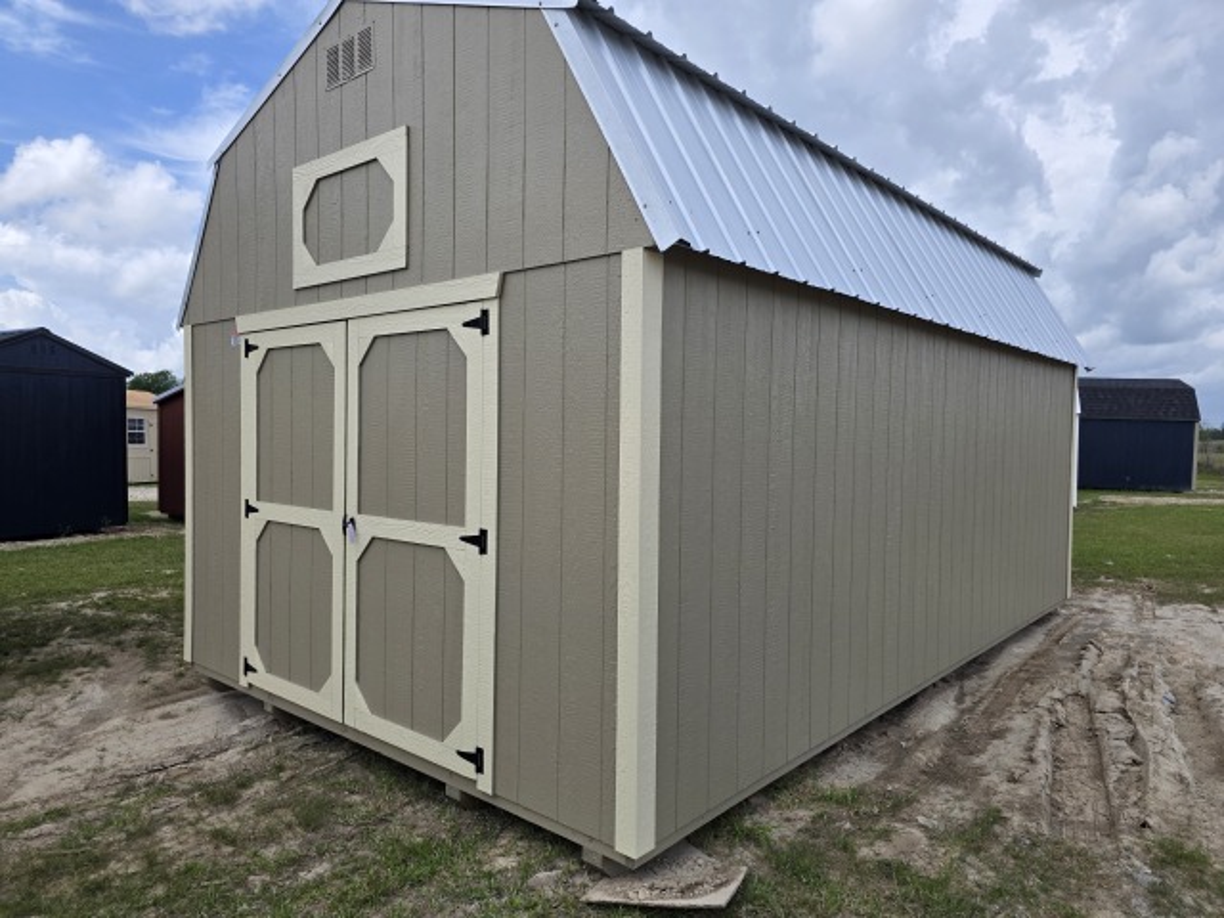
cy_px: 459
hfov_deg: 73.9
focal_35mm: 23
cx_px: 612
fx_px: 813
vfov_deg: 58.9
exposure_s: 1/7333
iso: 80
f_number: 1.7
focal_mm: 6.3
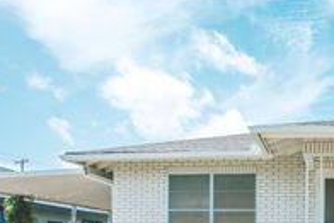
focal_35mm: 56
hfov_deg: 34.4
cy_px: 273
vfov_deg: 22.2
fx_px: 520
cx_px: 271
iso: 160
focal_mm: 22
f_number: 9
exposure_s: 1/200
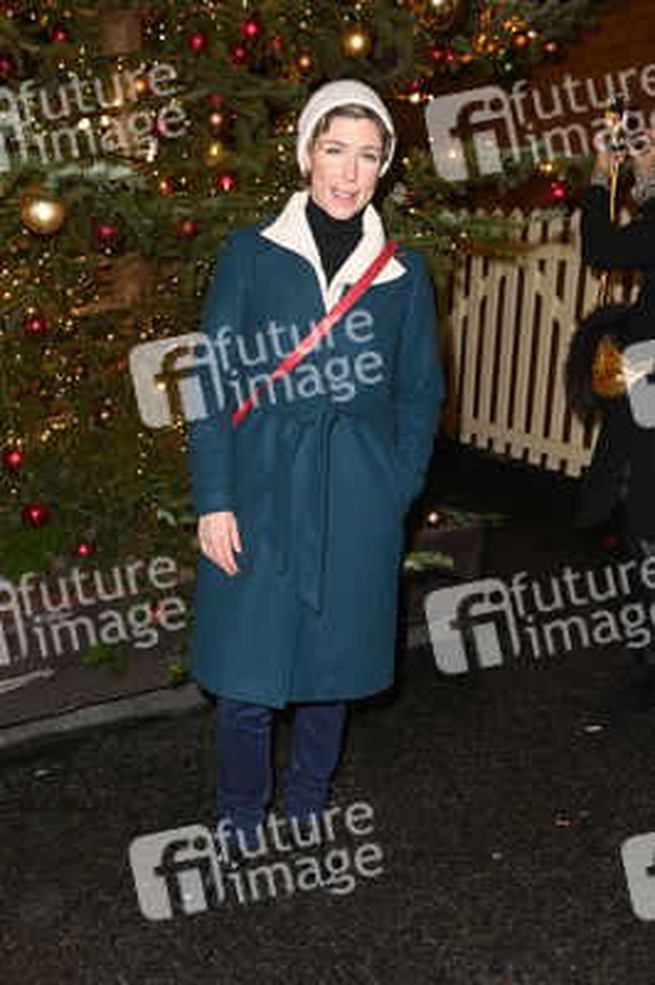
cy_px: 492
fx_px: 929
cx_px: 328
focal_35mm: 34
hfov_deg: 38.8
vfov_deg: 55.8
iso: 1250
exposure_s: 1/60
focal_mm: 34
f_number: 5
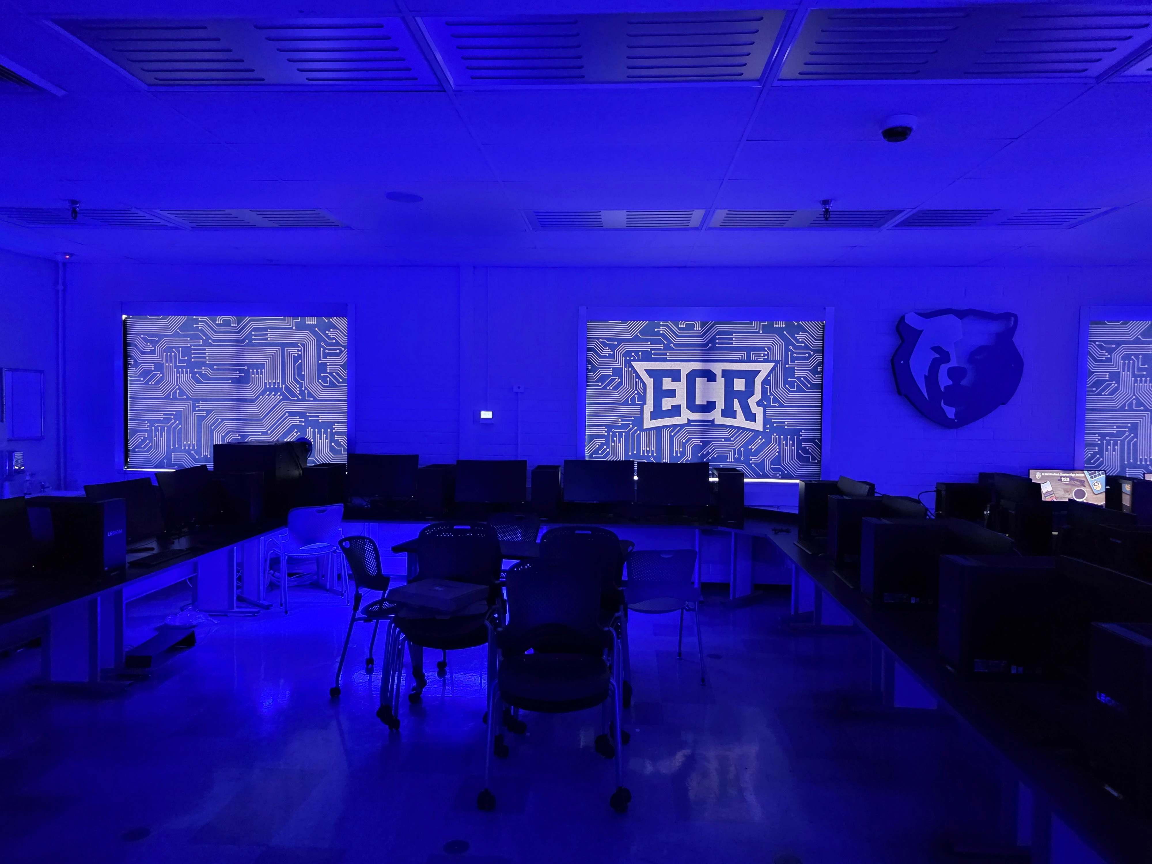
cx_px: 576
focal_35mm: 23
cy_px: 432
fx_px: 765
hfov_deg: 73.9
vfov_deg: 58.9
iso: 1600
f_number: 1.7
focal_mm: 6.3
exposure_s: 1/40
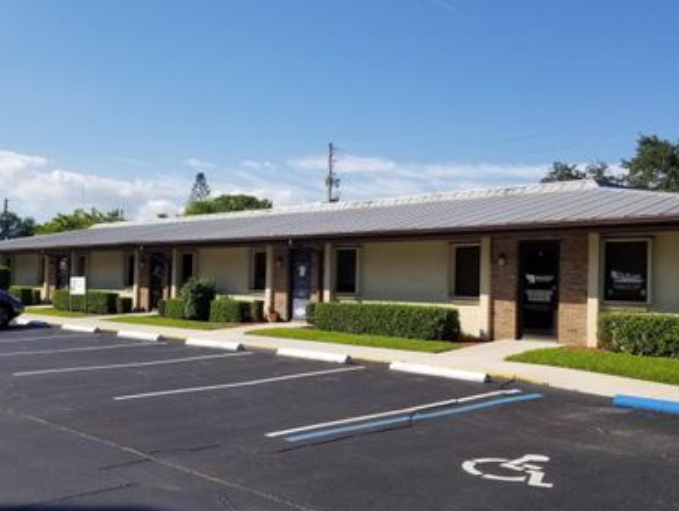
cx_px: 326
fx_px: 687
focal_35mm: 35
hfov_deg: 52.6
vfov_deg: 40.7
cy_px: 277
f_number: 1.7
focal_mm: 4.3
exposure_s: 1/2616
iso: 50
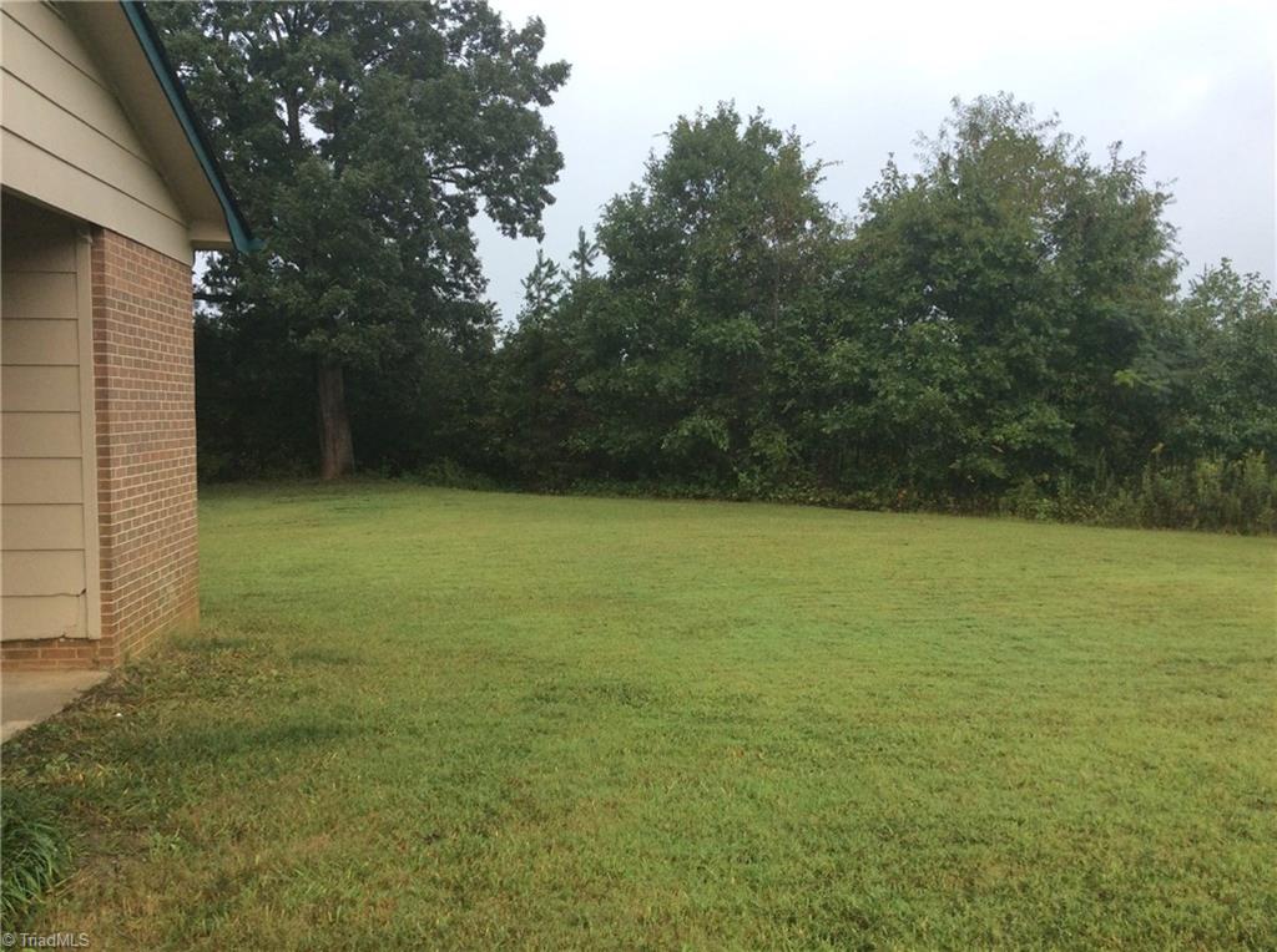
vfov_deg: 44.0
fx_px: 1178
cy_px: 476
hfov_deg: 56.9
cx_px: 638
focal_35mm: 32
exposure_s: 1/344
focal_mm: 3.3
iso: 32
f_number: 2.4
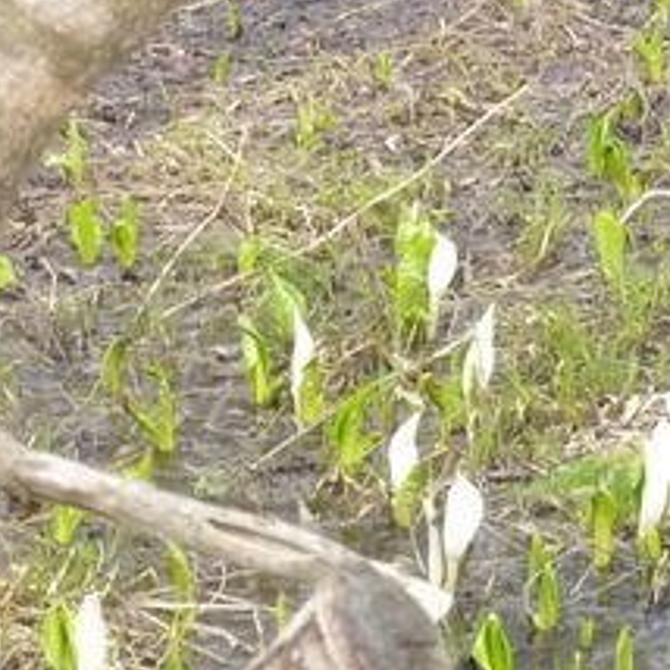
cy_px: 108
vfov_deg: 5.3
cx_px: 935
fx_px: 7226
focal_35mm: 330
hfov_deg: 5.3
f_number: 6.2
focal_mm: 17.5
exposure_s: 1/125
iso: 400
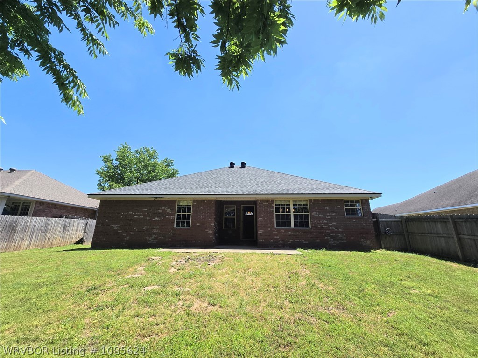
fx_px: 180
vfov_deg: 89.9
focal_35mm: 13
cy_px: 179
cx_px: 239
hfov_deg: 106.2
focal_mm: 2.2
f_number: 2.2
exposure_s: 1/1915
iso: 50
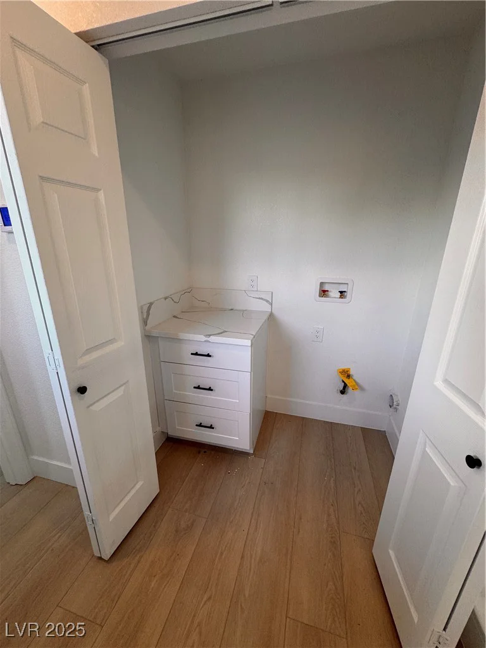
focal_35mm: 14
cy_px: 324
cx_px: 243
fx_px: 262
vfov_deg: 102.1
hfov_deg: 85.7
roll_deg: -0.2
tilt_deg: -16.4
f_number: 2.2
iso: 160
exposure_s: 1/120
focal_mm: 2.22
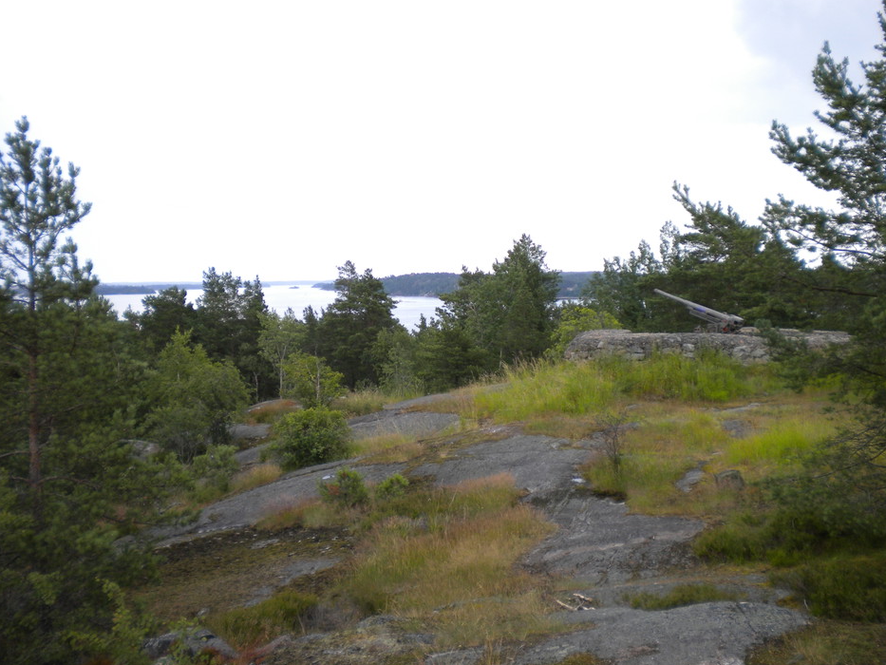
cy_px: 328
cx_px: 447
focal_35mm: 36
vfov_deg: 39.7
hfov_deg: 51.3
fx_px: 922
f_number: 3.1
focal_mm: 6.3
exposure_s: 1/500
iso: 94
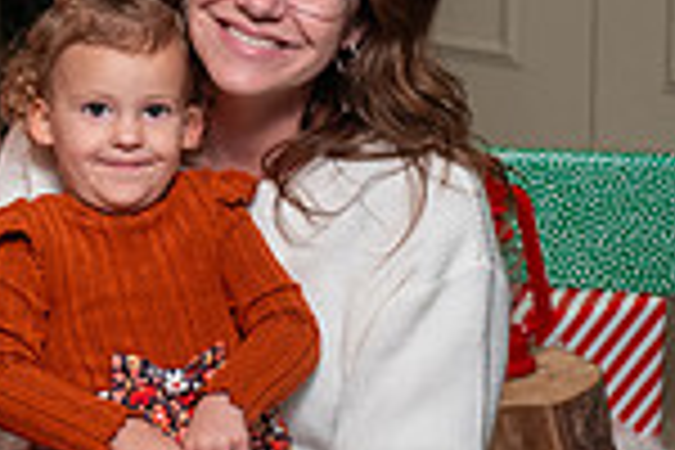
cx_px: -450
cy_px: -187
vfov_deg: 9.4
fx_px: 2681
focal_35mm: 143
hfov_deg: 13.2
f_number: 4
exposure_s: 1/200
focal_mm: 37
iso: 1600
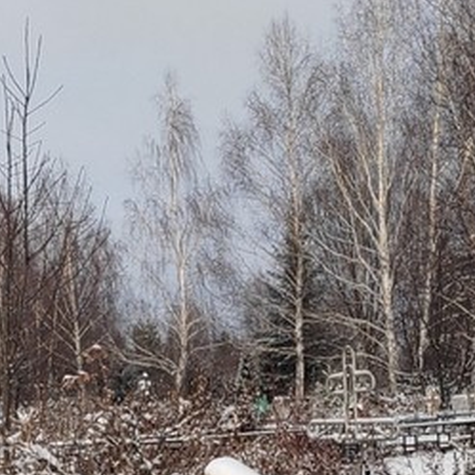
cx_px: 261
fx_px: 1521
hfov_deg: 17.7
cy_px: 694
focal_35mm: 98
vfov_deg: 16.3
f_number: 1.9
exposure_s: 1/799
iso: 100
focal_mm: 5.52
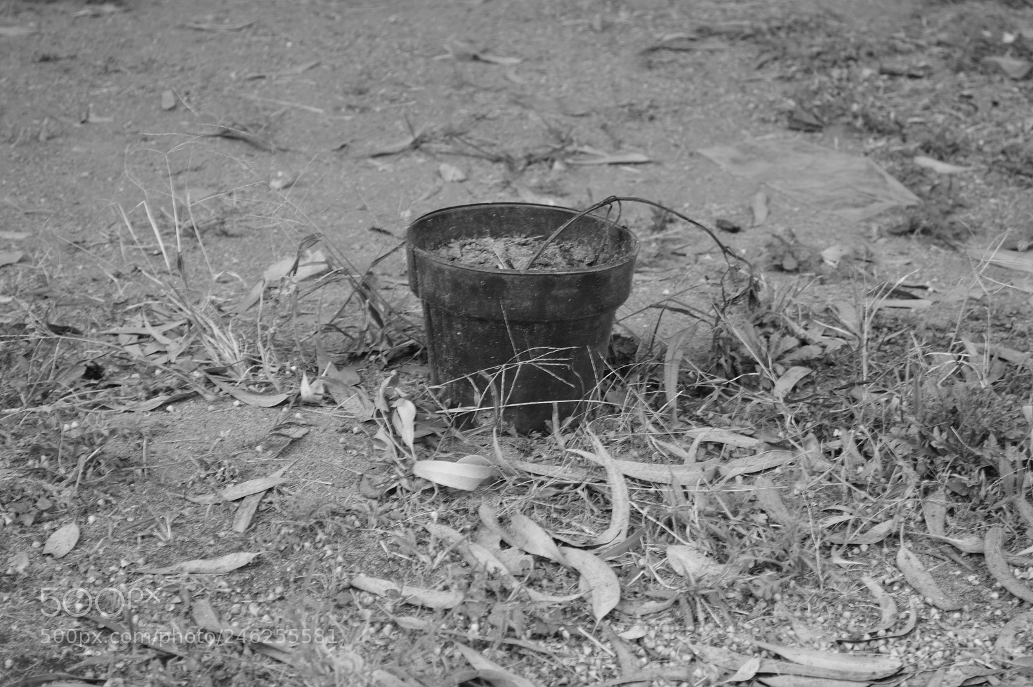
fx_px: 2365
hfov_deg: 24.6
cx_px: 516
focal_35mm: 82
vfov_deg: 16.5
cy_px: 344
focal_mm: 55
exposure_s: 1/40
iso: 200
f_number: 5.6
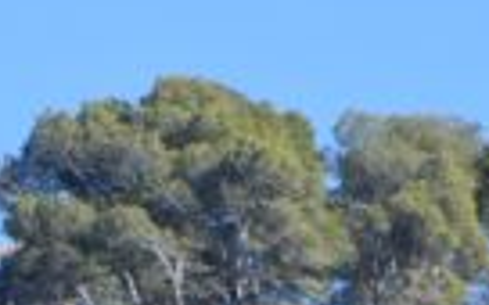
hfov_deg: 0.8
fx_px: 35996
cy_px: 504
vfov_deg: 0.5
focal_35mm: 2701
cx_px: -212
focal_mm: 300
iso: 100
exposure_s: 1/200
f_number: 8
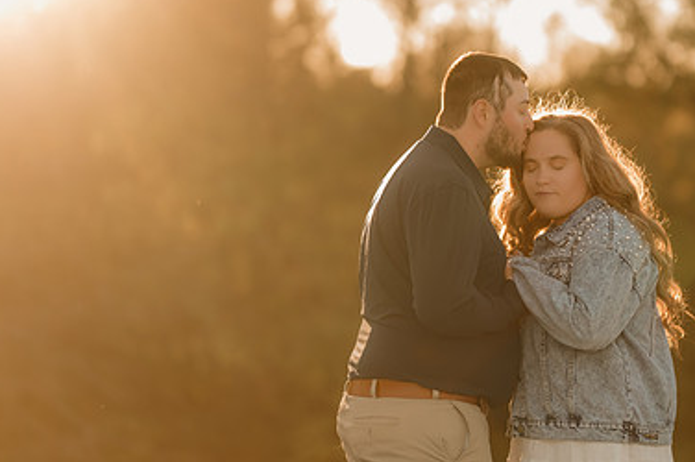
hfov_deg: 15.6
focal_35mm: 131
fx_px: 2527
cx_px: 495
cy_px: 168
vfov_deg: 10.4
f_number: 1.4
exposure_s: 1/500
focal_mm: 85
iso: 50
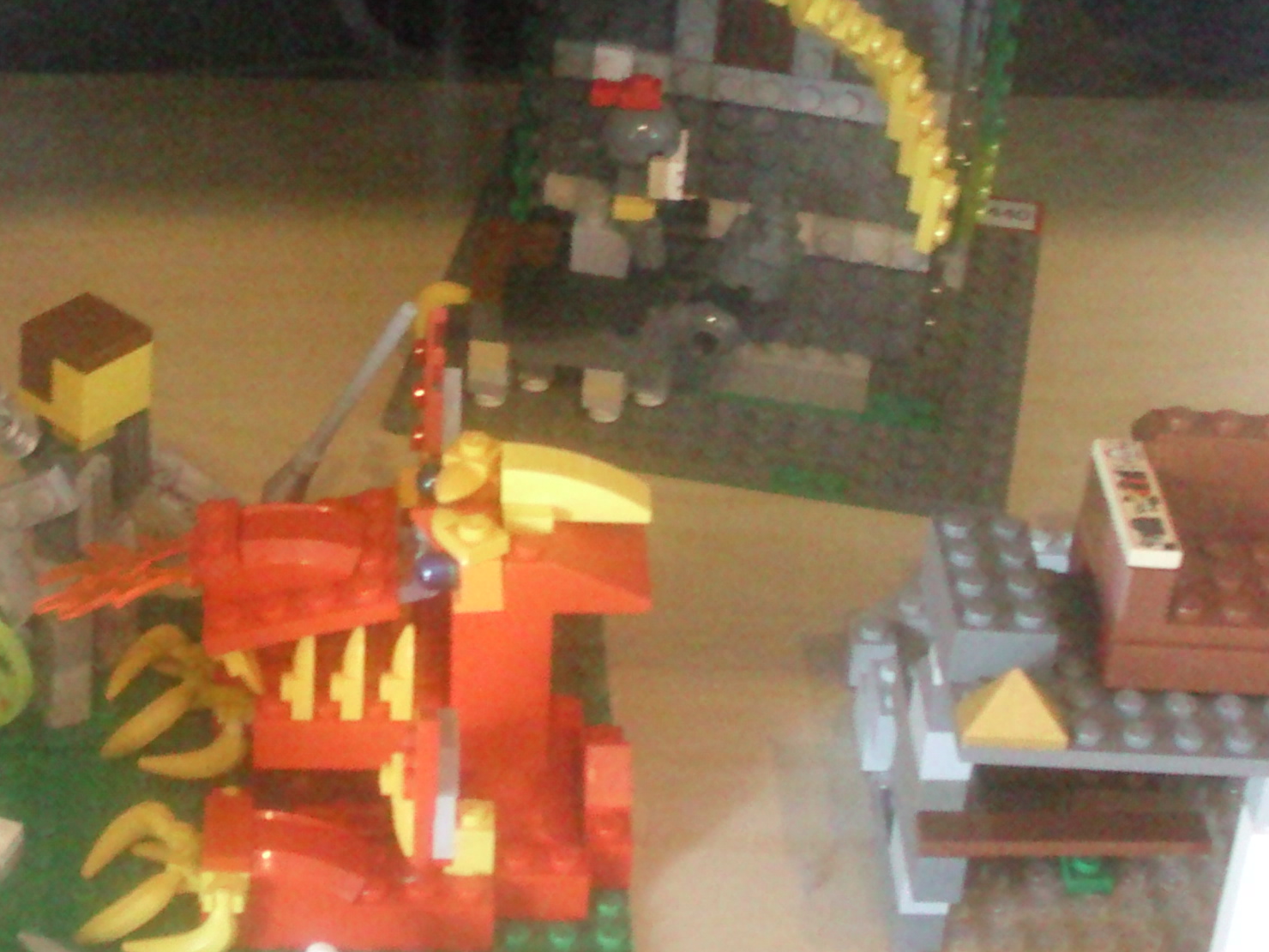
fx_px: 3373
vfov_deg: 15.9
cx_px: 487
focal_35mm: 92
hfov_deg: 21.3
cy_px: 163
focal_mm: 6.3
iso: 800
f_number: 3.1
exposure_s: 1/60
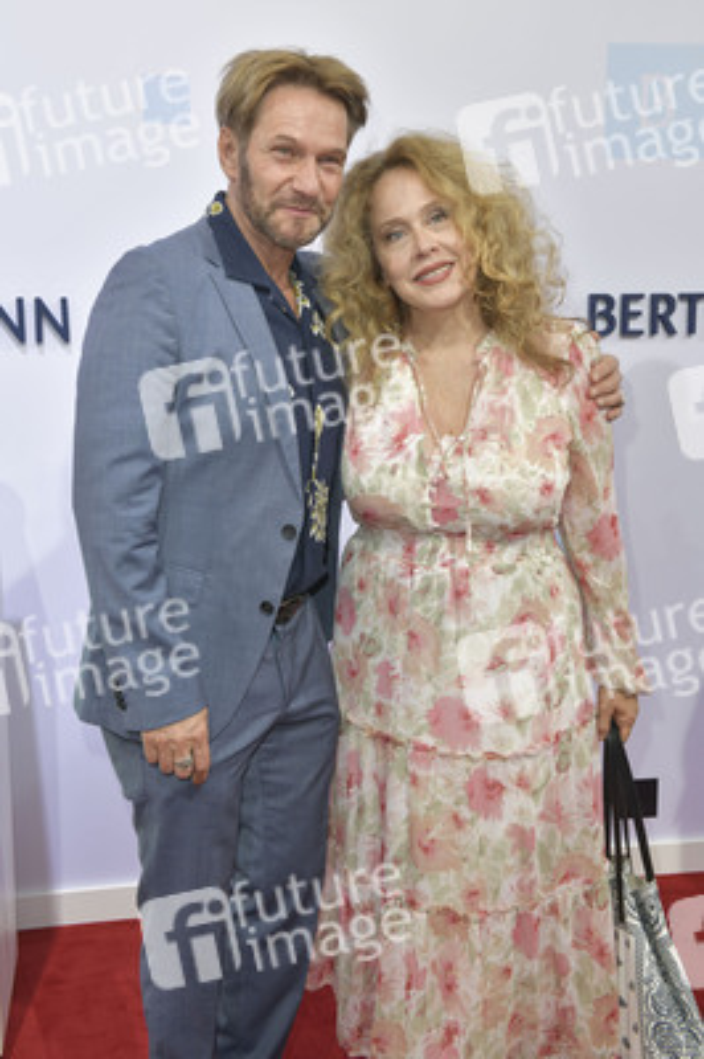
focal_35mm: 44
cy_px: 530
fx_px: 1293
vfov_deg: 44.5
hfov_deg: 30.5
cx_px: 352
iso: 320
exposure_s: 1/160
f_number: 7.1
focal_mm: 44
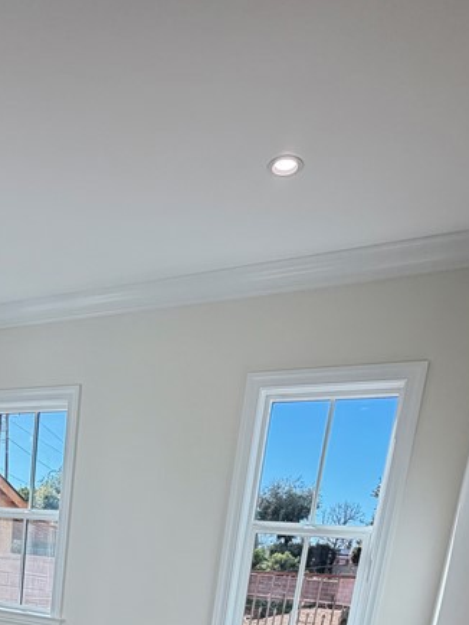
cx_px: 63
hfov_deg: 40.3
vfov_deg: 43.1
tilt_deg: -12.3
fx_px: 596
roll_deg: -5.9
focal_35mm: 33
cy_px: 687
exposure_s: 1/235
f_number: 2.2
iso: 64
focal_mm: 2.22
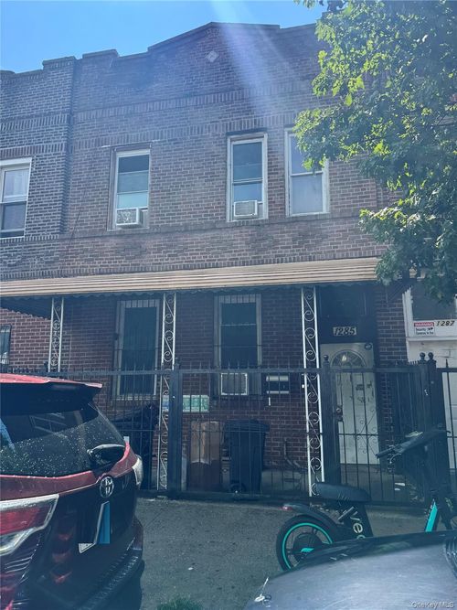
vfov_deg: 71.6
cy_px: 305
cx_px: 228
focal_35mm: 24
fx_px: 423
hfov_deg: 56.8
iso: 80
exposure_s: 1/1637
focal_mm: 6.76
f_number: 1.78
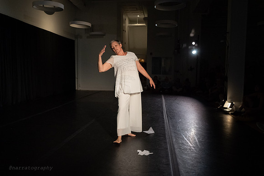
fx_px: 258
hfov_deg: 54.2
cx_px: 132
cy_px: 88
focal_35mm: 35
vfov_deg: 37.7
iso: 6400
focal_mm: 34.5
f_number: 5.6
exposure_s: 1/500
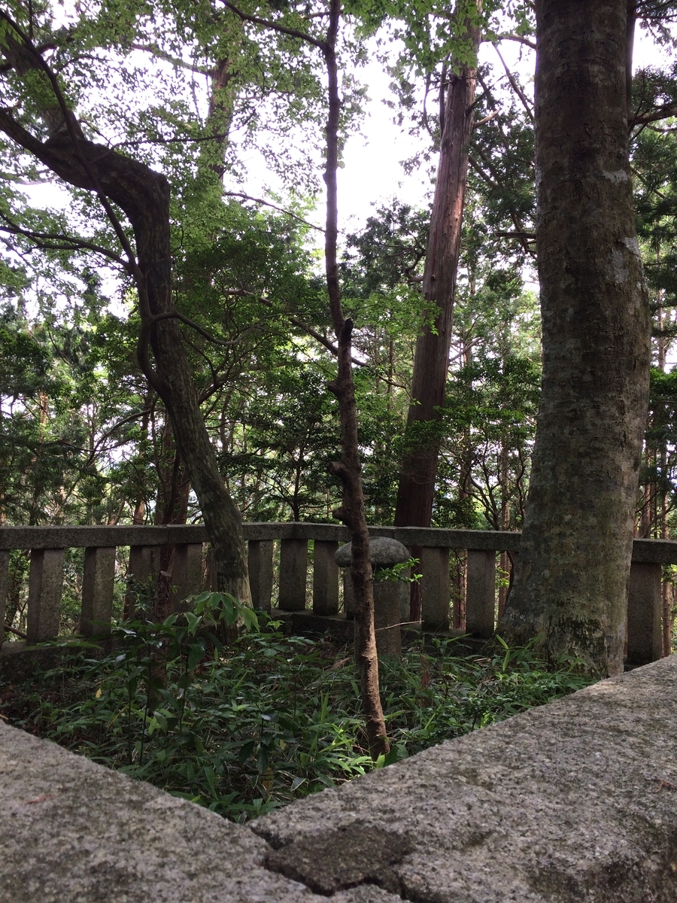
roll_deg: -0.1
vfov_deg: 61.7
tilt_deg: +2.3
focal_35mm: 29
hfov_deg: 48.2
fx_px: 756
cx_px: 338
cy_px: 452
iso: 64
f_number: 2.2
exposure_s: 1/120
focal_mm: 4.15
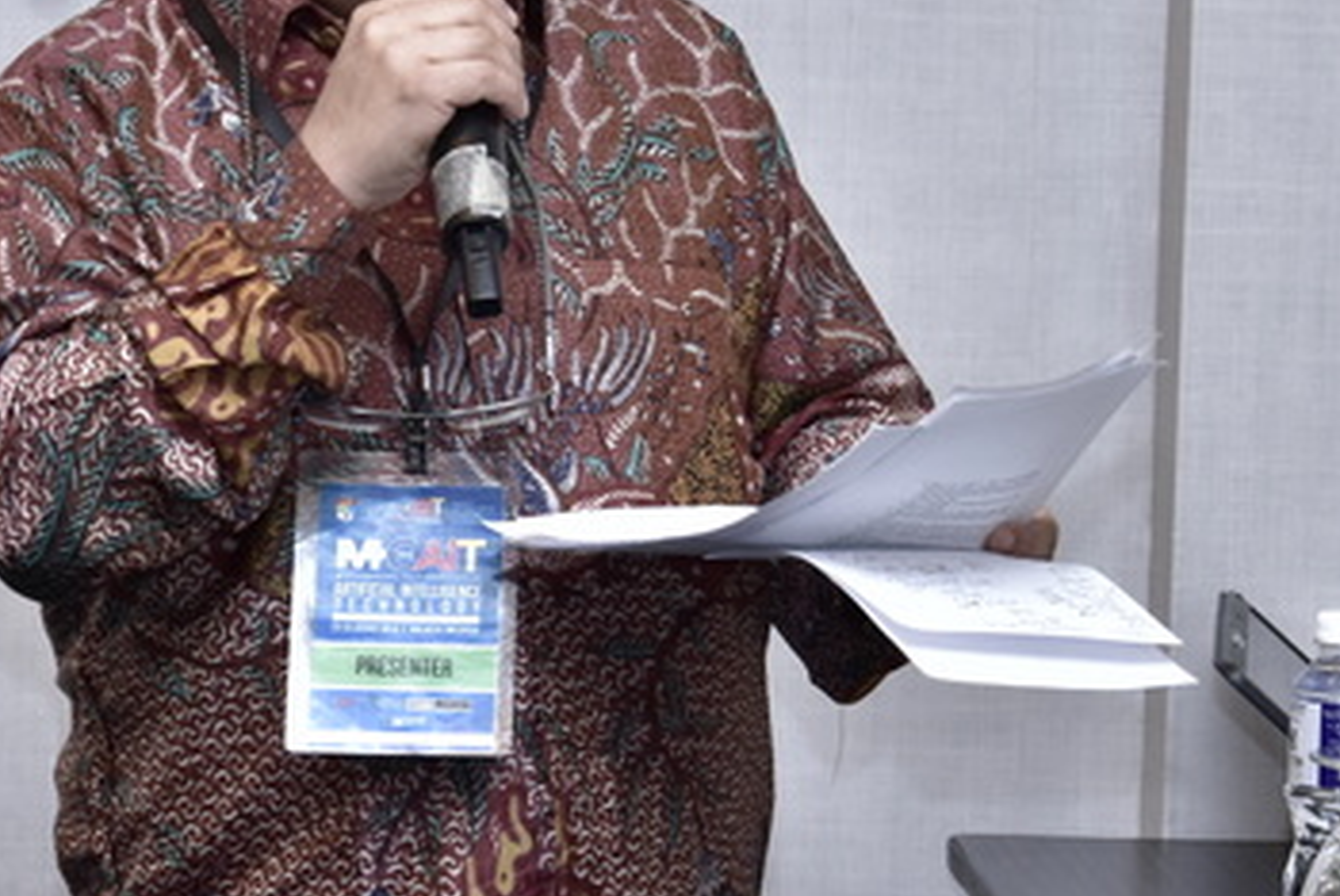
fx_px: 8419
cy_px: 149
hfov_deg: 9.1
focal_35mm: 226
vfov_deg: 6.1
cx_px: 647
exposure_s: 1/50
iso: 1000
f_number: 6.3
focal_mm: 66
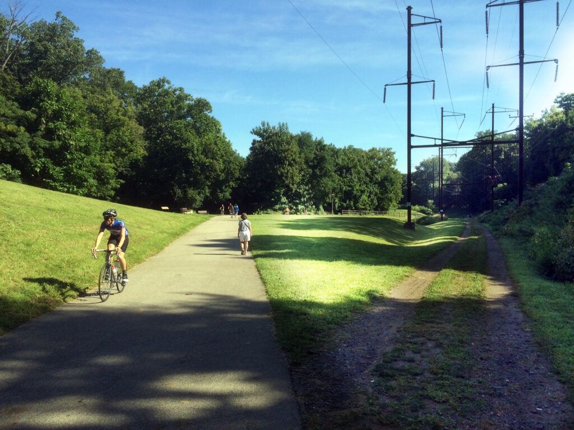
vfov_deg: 48.2
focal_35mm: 29
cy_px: 215
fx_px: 481
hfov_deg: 61.7
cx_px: 287
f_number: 2.2
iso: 32
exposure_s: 1/1414
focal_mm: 4.15
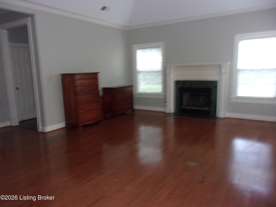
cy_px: 104
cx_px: 138
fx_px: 215
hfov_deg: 65.3
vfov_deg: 51.4
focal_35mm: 27
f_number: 3
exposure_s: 1/34
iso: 320
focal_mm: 4.9
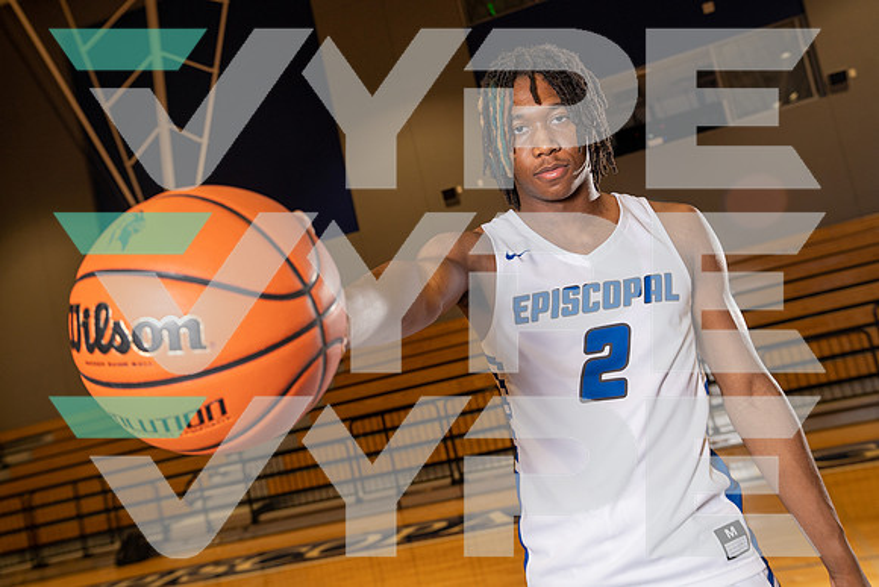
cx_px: 440
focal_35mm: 38
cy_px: 294
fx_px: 928
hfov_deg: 50.7
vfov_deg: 35.1
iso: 400
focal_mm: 38
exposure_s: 1/250
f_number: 4.5
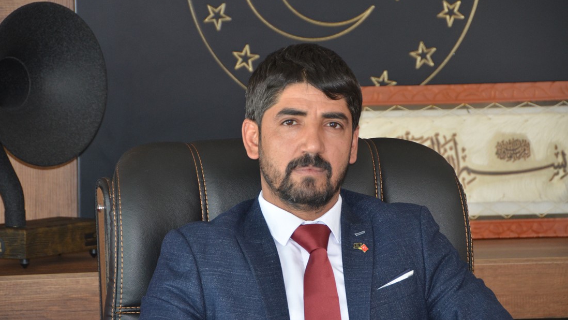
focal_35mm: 176
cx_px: 284
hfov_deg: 12.2
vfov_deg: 6.9
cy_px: 159
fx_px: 2651
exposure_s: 1/60
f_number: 5.3
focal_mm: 112
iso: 800
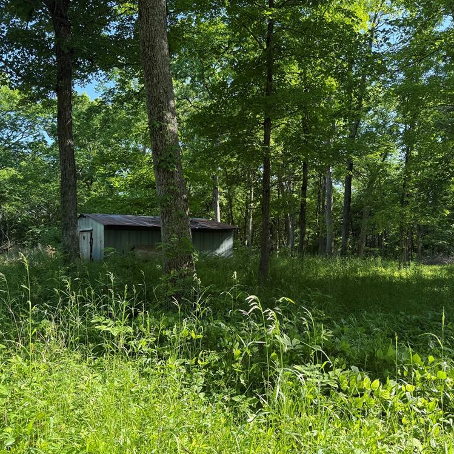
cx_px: 247
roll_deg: -0.2
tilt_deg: +2.2
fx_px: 430
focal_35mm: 29
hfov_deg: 55.5
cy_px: 231
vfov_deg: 55.6
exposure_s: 1/453
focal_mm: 6.76
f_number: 1.78
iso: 80
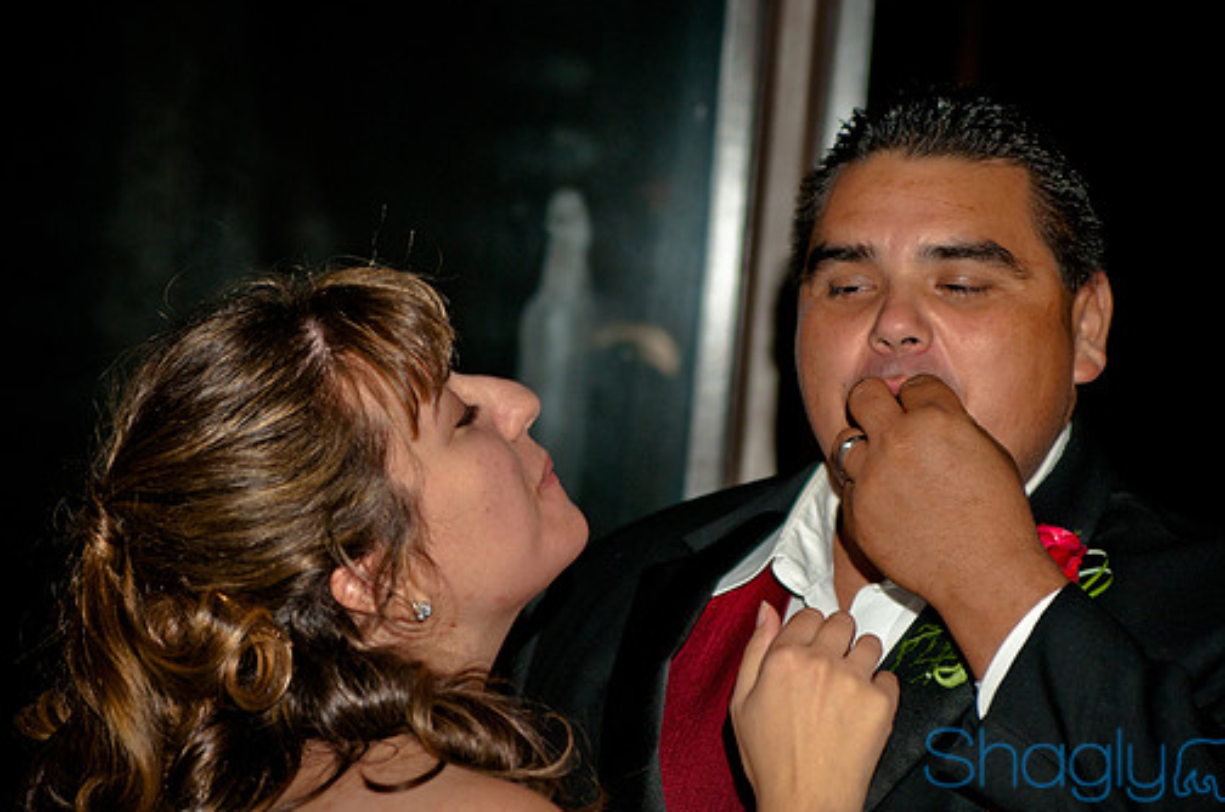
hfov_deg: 15.8
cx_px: 608
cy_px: 415
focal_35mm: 130
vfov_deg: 10.5
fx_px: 4401
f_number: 3.2
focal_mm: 75
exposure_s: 1/200
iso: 400
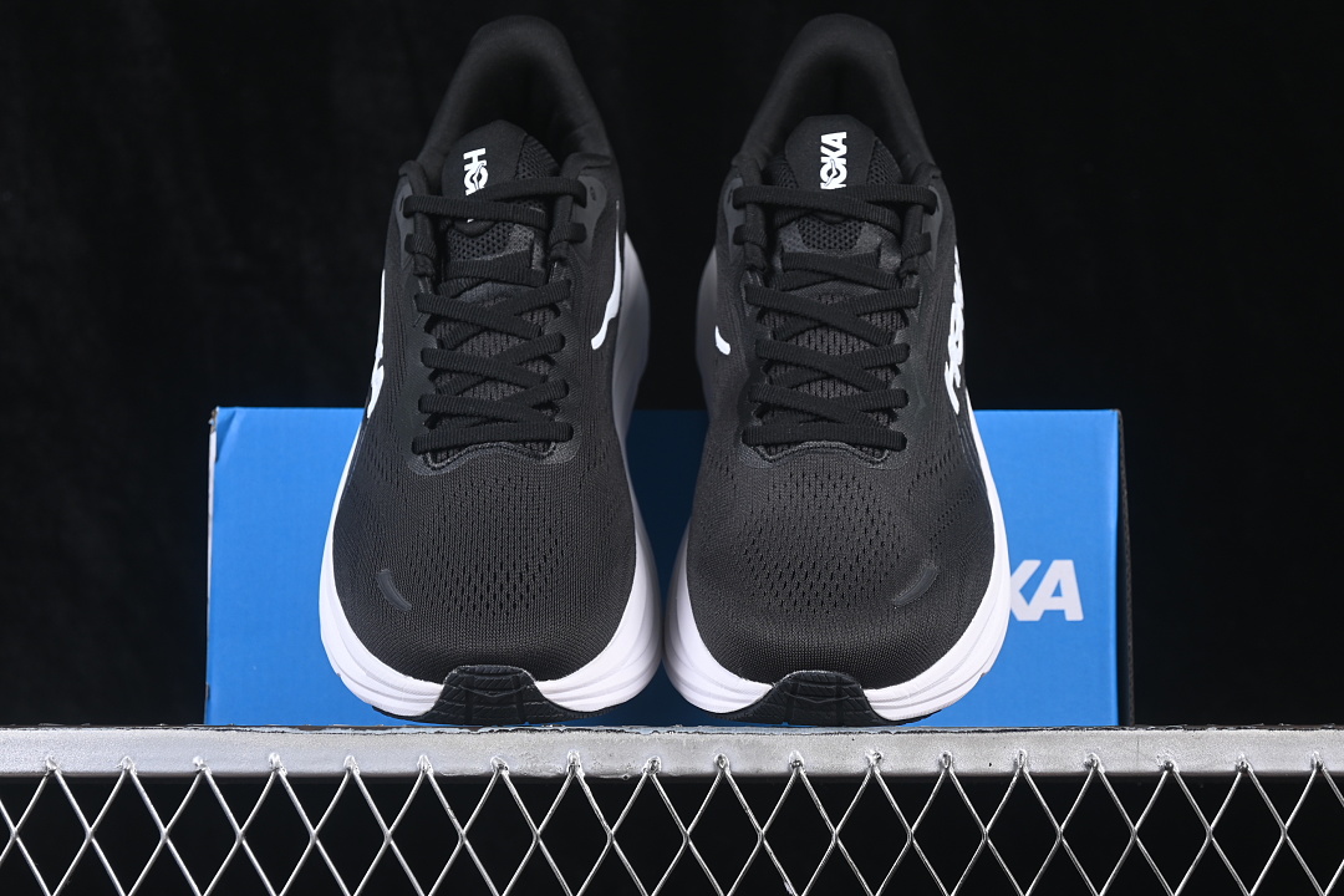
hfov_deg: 27.0
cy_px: 448
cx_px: 672
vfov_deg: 18.2
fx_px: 2800
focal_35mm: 75
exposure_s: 1/60
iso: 160
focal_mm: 50
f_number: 6.3
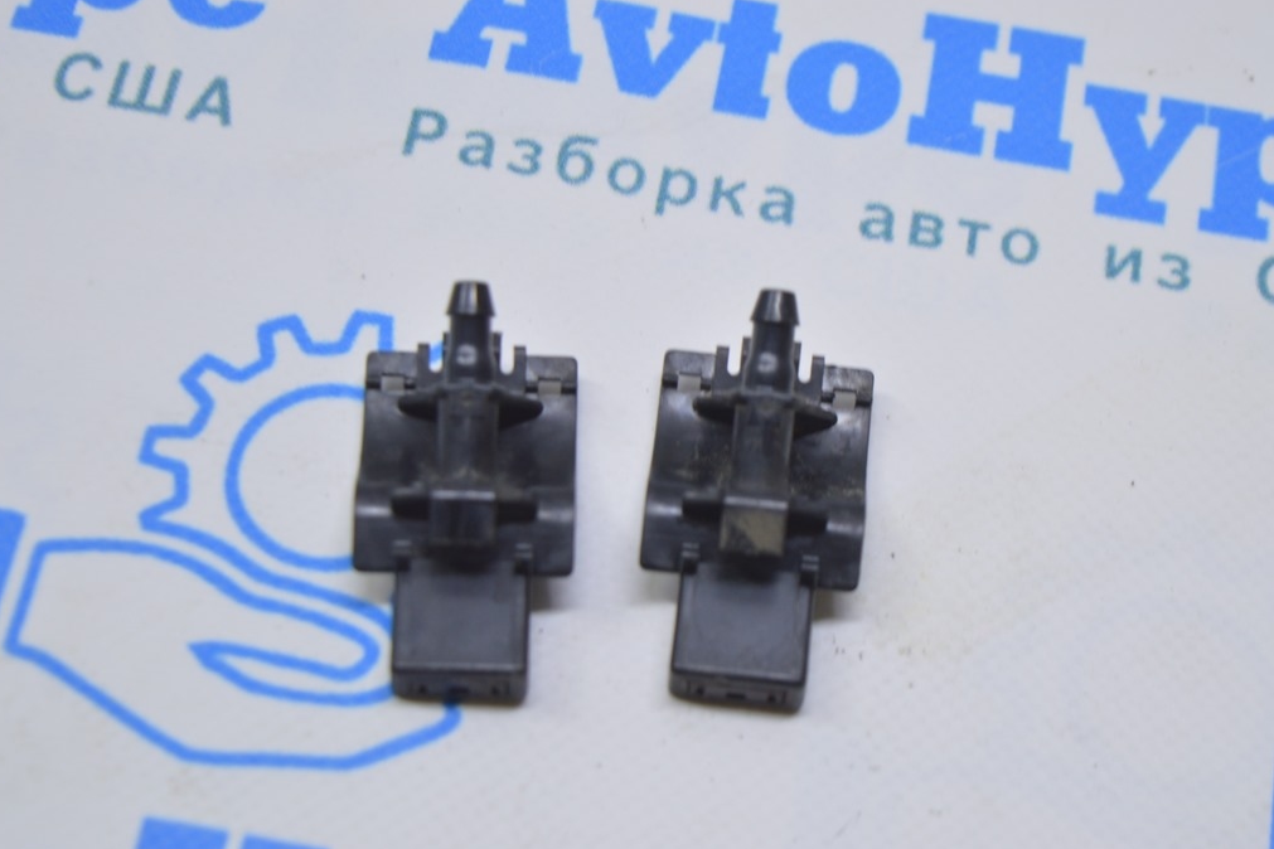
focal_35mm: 84
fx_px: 2955
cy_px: 426
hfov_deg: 24.3
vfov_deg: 16.4
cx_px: 630
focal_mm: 55
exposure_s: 1/20
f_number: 5.6
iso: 400
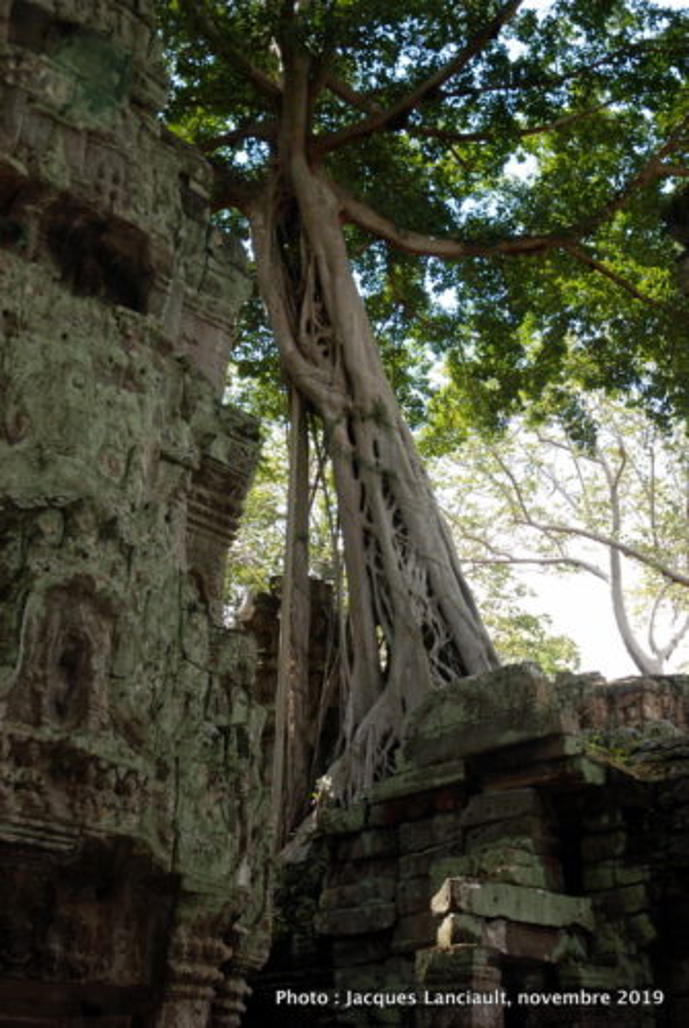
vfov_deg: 42.3
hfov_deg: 29.0
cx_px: 344
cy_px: 514
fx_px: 1330
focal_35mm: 46
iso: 100
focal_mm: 31
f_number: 4
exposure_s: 1/100
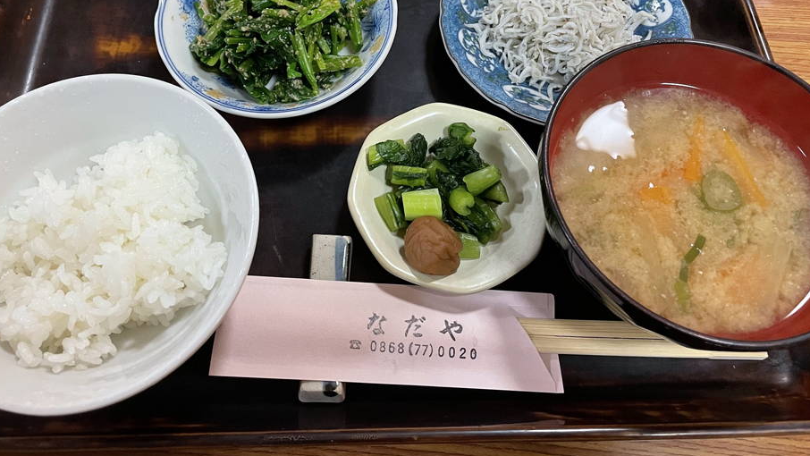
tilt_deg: -60.3
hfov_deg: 60.9
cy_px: 118
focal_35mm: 32
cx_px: 364
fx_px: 687
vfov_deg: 35.9
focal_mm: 4.2
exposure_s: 1/40
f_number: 1.6
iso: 500
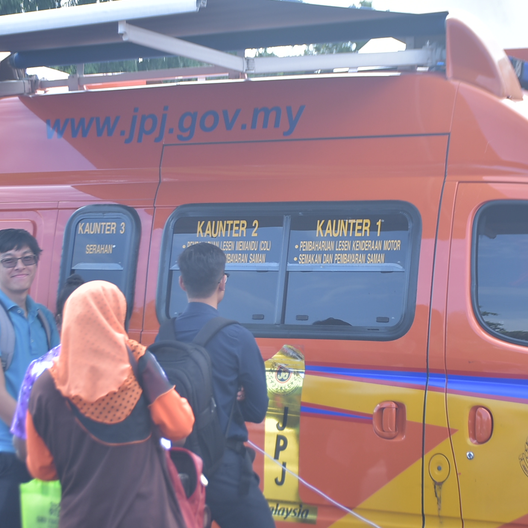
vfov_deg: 18.0
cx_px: 268
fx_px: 1655
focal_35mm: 96
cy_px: 377
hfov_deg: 18.1
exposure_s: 1/160
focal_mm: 35
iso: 100
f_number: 4.2
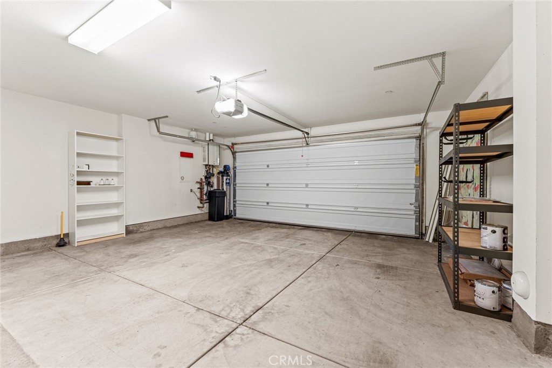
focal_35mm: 14
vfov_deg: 81.2
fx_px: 215
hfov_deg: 104.2
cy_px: 184
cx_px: 276
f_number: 6.3
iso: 400
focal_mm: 14
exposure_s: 1/1.25
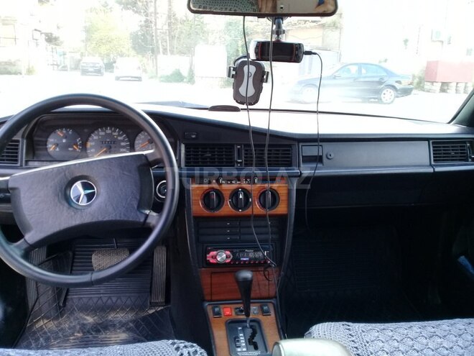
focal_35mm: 31
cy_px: 178
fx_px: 424
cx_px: 237
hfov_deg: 58.4
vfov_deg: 45.4
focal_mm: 3.3
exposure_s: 1/33
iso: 64
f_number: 2.2
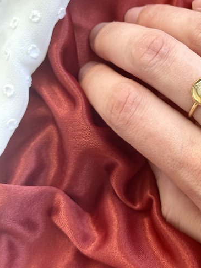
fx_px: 611
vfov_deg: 24.4
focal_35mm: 79
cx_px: 154
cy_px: 66
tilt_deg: -76.3
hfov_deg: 18.5
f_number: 1.78
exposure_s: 1/196
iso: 50
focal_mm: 6.76
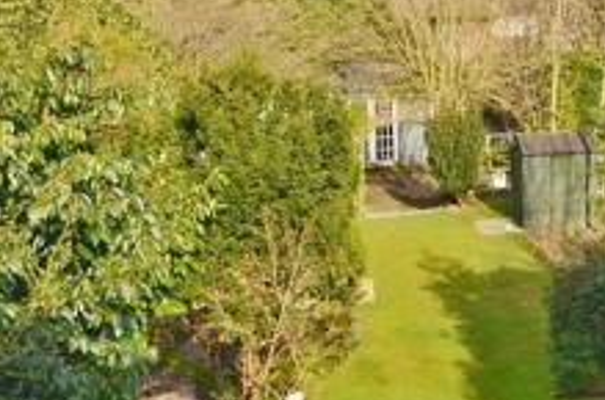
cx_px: 461
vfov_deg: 15.1
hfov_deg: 22.4
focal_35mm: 90
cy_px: 179
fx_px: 1509
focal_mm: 20
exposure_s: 1/200
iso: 400
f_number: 10
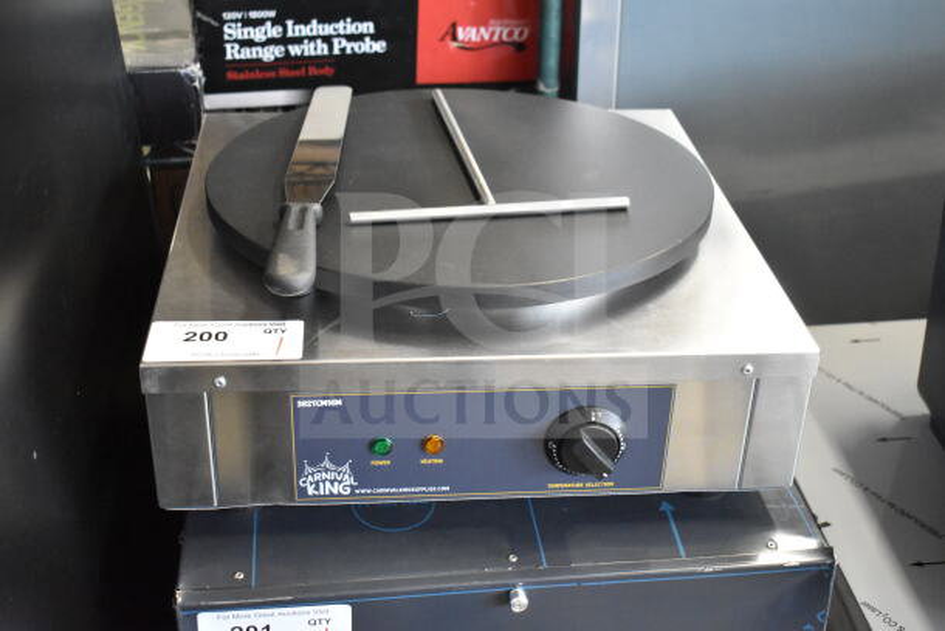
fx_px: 1260
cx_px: 472
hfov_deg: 41.1
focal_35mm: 48
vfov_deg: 28.1
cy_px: 316
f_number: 4.5
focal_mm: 32
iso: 7200
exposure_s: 1/50
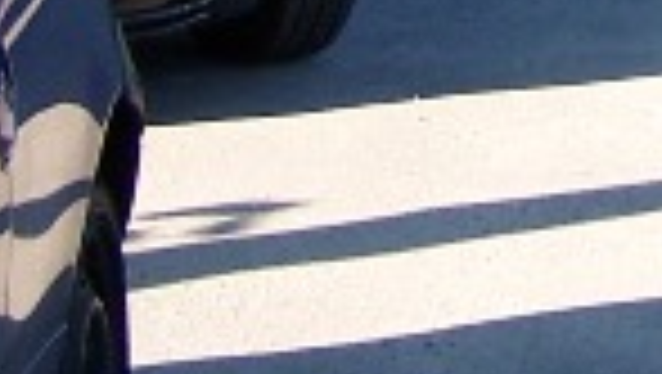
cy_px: -843
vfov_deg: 4.8
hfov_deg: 8.6
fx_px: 4164
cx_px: 1319
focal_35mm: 237
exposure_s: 1/250
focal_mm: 6.7
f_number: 2.8
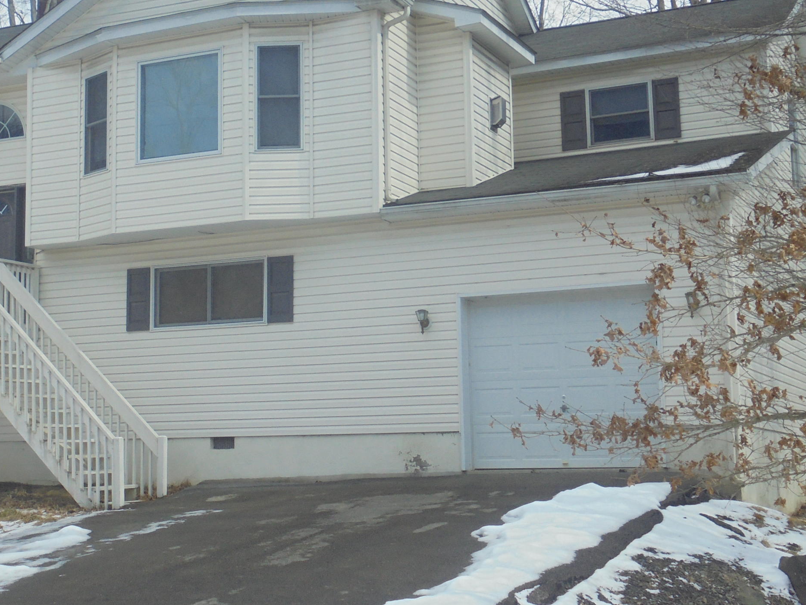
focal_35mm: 61
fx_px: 1420
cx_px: 270
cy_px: 265
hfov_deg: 31.4
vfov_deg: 24.0
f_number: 4.2
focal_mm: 6.9
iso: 100
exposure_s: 1/640
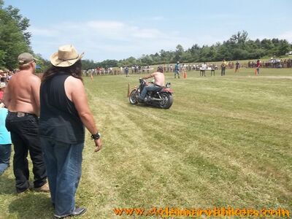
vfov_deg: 51.4
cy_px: 110
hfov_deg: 65.3
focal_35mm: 27
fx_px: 228
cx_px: 146
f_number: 8.9
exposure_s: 1/125
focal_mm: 4.9
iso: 80
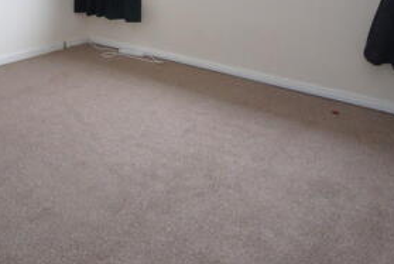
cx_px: 92
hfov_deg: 51.7
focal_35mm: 35
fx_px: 384
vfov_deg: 36.8
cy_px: 56
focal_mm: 10
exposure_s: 1/60
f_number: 4
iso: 400
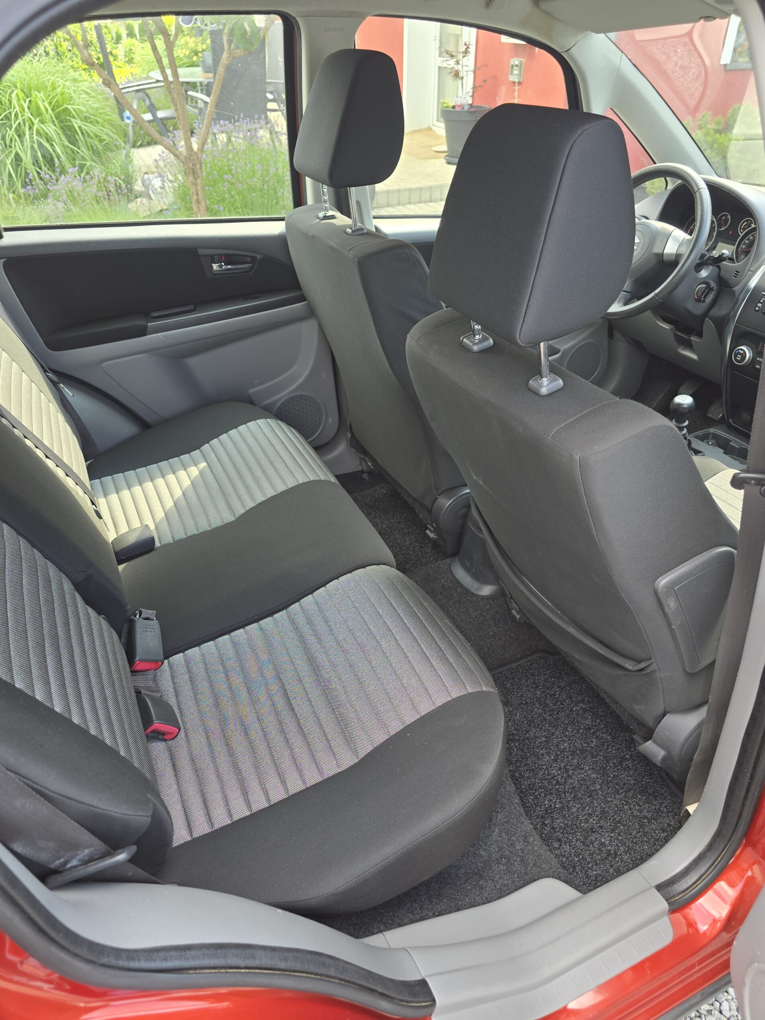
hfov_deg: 58.9
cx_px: 382
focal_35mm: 23
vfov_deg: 73.9
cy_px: 510
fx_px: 678
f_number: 1.7
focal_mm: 6.3
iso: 64
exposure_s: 1/180
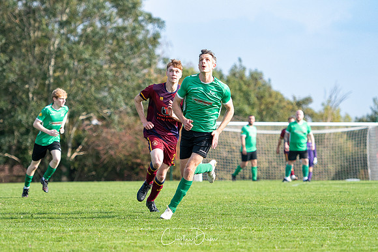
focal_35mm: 215
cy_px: 125
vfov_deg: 6.4
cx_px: 188
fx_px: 2255
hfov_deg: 9.6
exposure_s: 1/4000
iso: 320
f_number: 2.8
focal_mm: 122
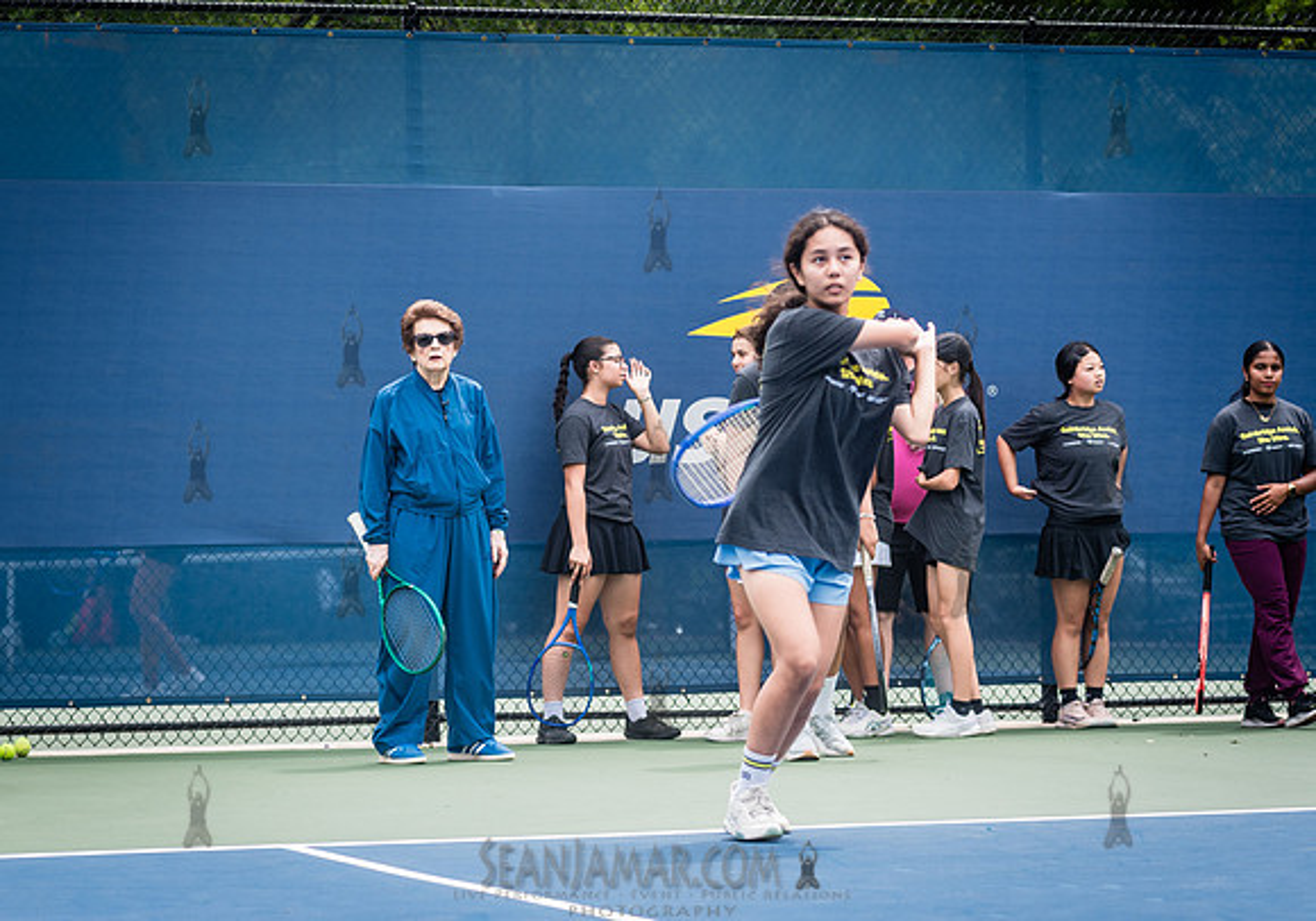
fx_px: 4591
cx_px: 653
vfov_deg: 11.5
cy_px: 370
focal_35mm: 124
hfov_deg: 16.3
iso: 200
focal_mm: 100
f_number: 4.5
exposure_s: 1/400
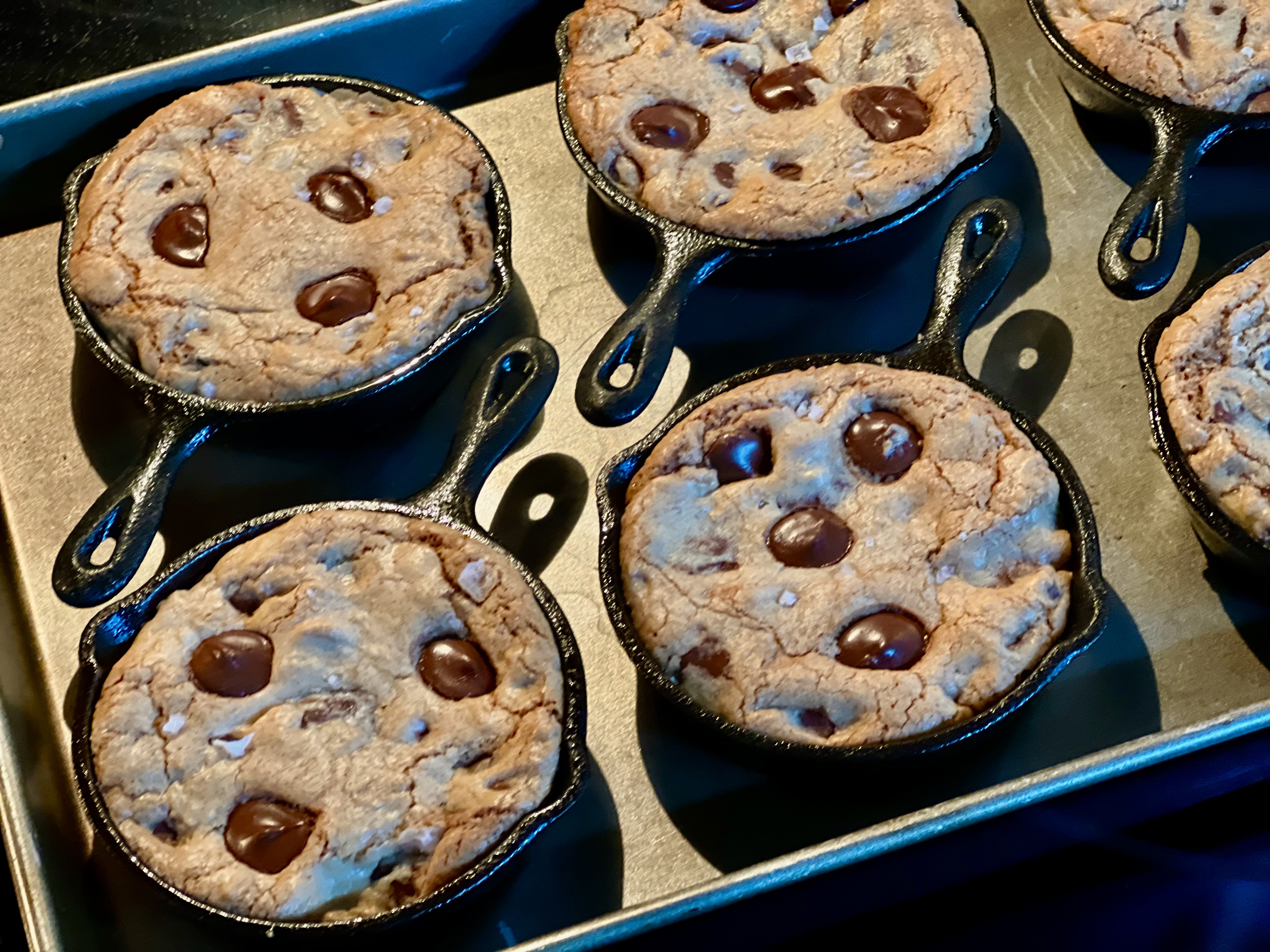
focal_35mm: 77
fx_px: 2825
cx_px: 635
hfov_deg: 25.3
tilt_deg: -53.3
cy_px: 476
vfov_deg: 19.1
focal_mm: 9
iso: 500
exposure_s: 1/15
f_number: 2.8
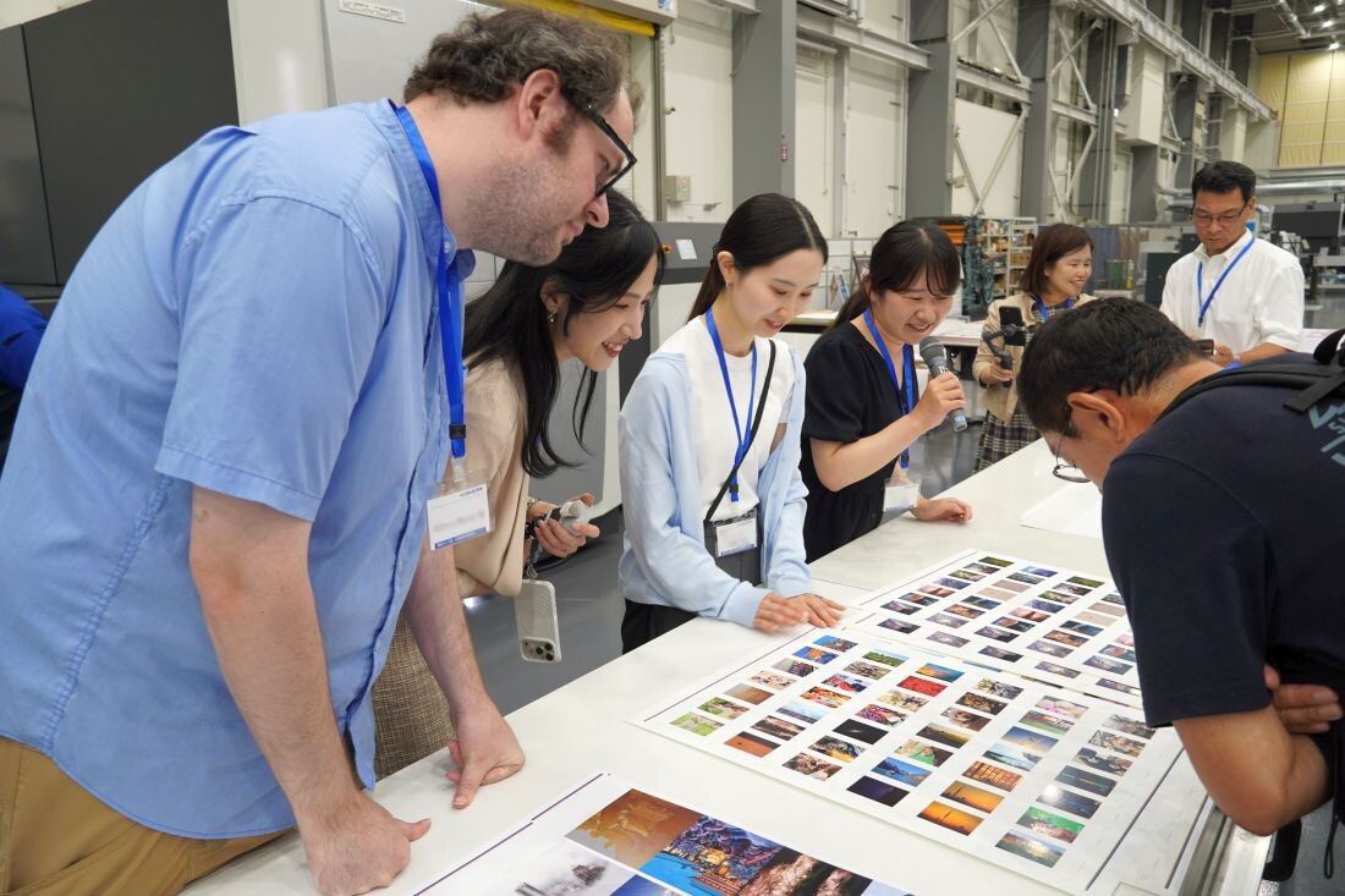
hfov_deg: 67.4
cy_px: 448
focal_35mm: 27
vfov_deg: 47.9
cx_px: 672
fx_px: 1009
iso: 160
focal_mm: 18
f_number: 3.5
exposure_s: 1/30
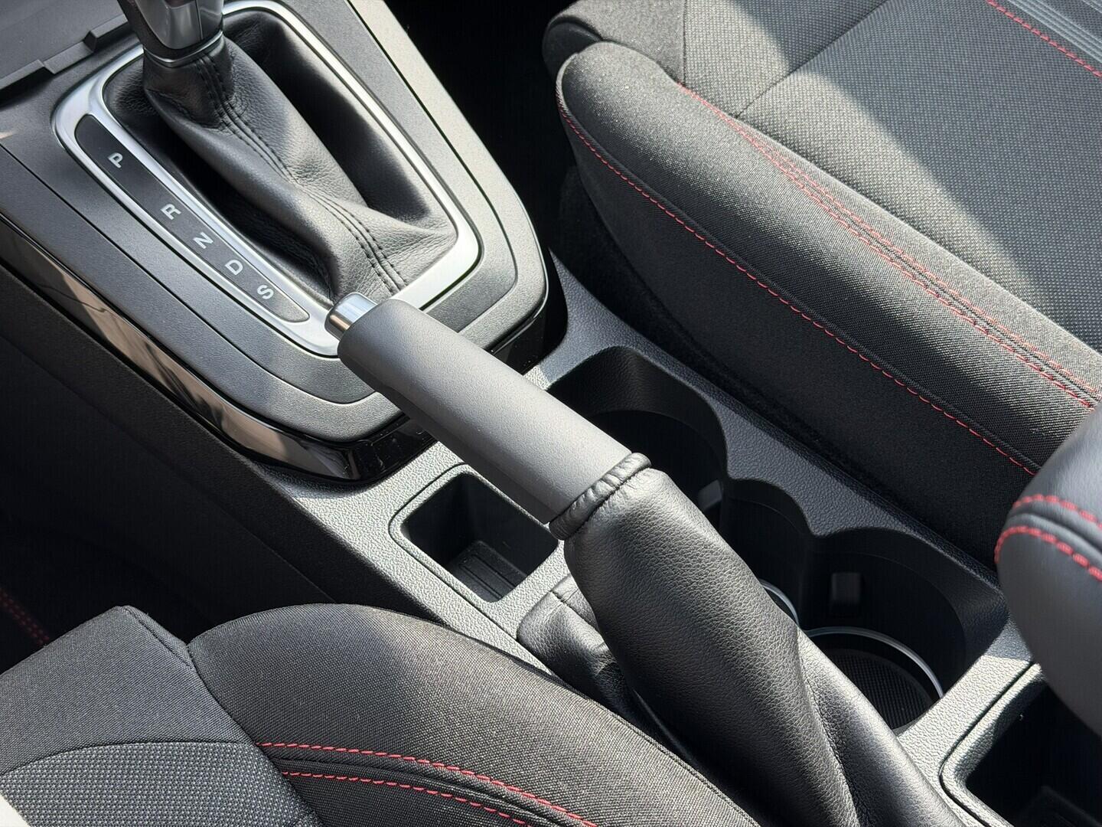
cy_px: 414
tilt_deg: -47.1
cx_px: 551
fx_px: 1528
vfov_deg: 30.3
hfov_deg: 39.7
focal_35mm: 48
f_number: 1.78
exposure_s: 1/631
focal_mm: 6.76
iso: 80
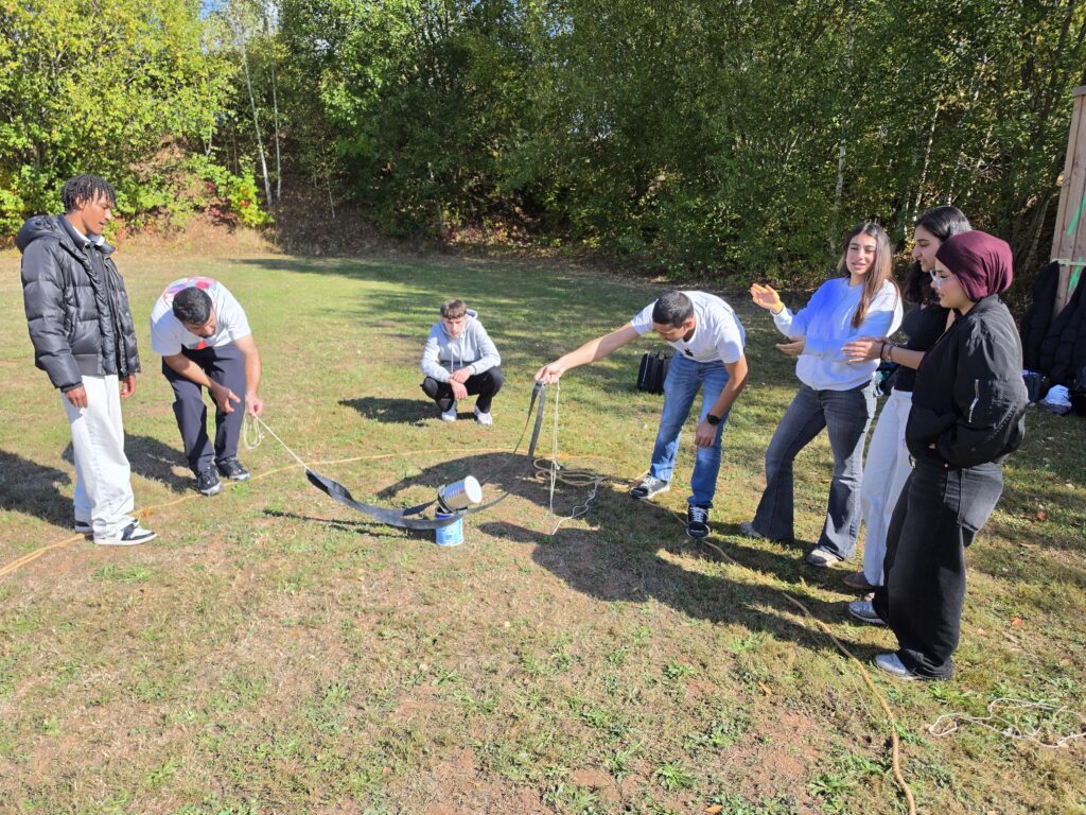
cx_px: 543
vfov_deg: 58.9
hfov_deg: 73.9
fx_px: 722
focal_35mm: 23
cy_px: 408
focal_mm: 6.5
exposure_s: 1/3598
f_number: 1.4
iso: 64
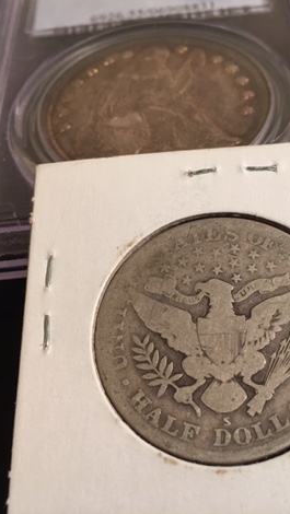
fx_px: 587
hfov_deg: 27.5
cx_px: 205
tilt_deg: -50.7
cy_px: 254
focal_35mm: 43
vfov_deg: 47.3
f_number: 2.2
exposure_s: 1/15
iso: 40
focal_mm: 4.15
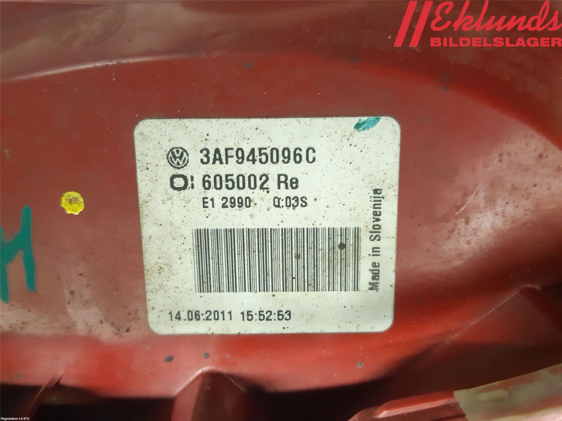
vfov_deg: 53.1
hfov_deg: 67.3
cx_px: 281
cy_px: 210
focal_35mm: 26
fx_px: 422
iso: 400
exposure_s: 1/25
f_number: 1.7
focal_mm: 3.93
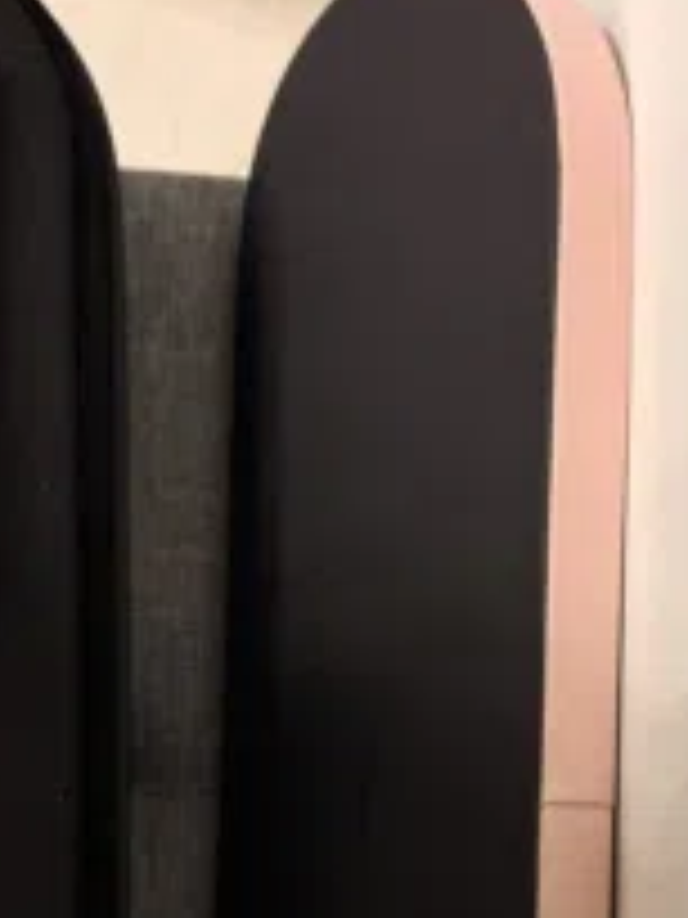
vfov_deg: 38.5
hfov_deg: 29.7
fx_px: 1246
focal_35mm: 47
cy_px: 765
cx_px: 81
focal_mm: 6.76
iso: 800
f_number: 1.78
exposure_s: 1/46
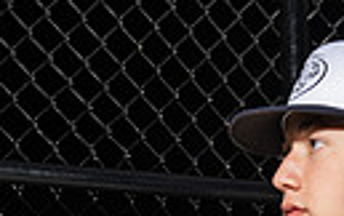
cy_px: 568
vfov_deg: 9.6
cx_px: 272
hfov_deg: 17.7
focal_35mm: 117
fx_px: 1098
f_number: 5.6
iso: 125
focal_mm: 33
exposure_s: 1/125
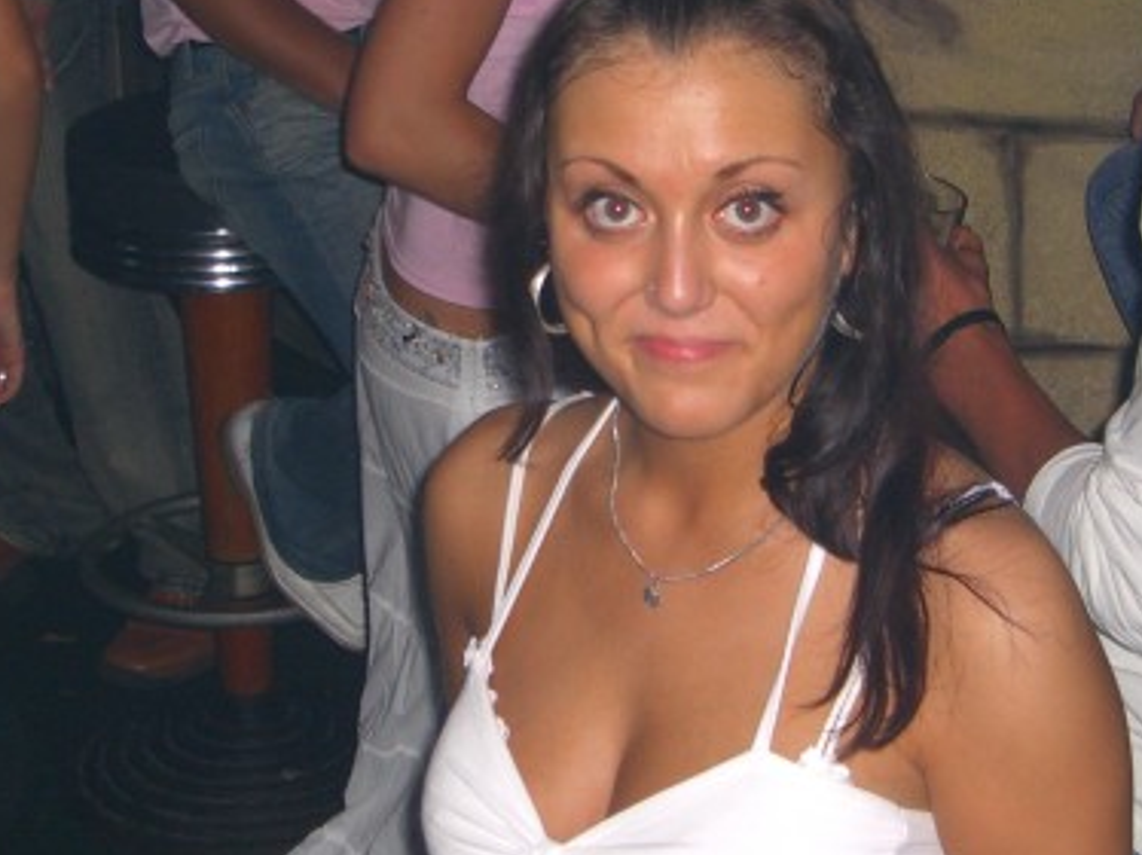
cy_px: 385
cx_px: 595
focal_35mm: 122
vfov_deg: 12.1
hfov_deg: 16.2
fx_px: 4022
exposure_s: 1/60
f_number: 3.6
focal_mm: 11.8
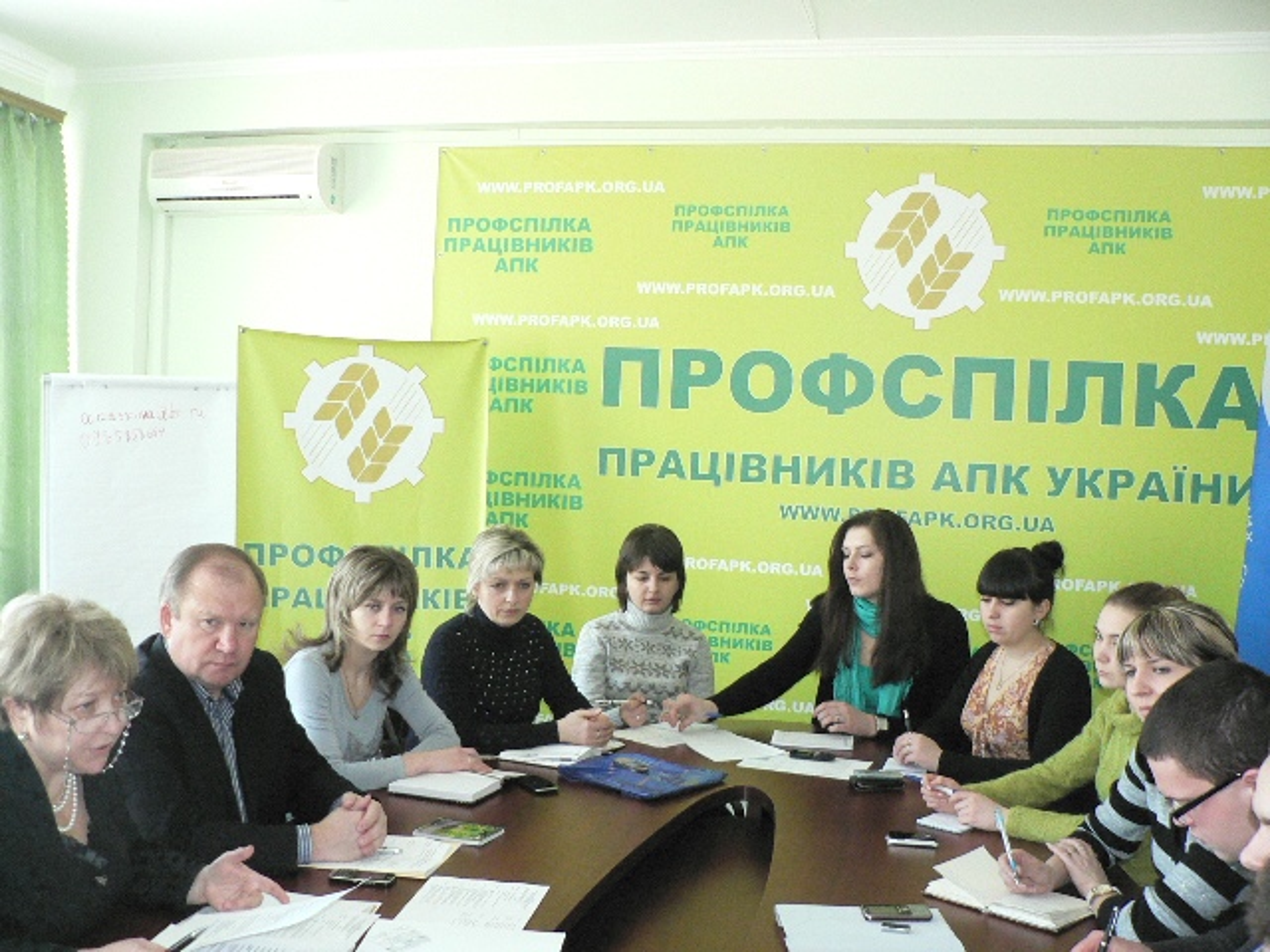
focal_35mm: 35
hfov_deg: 52.6
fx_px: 1284
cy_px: 476
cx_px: 635
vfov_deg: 40.7
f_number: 2.8
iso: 400
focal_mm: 6
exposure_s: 1/80
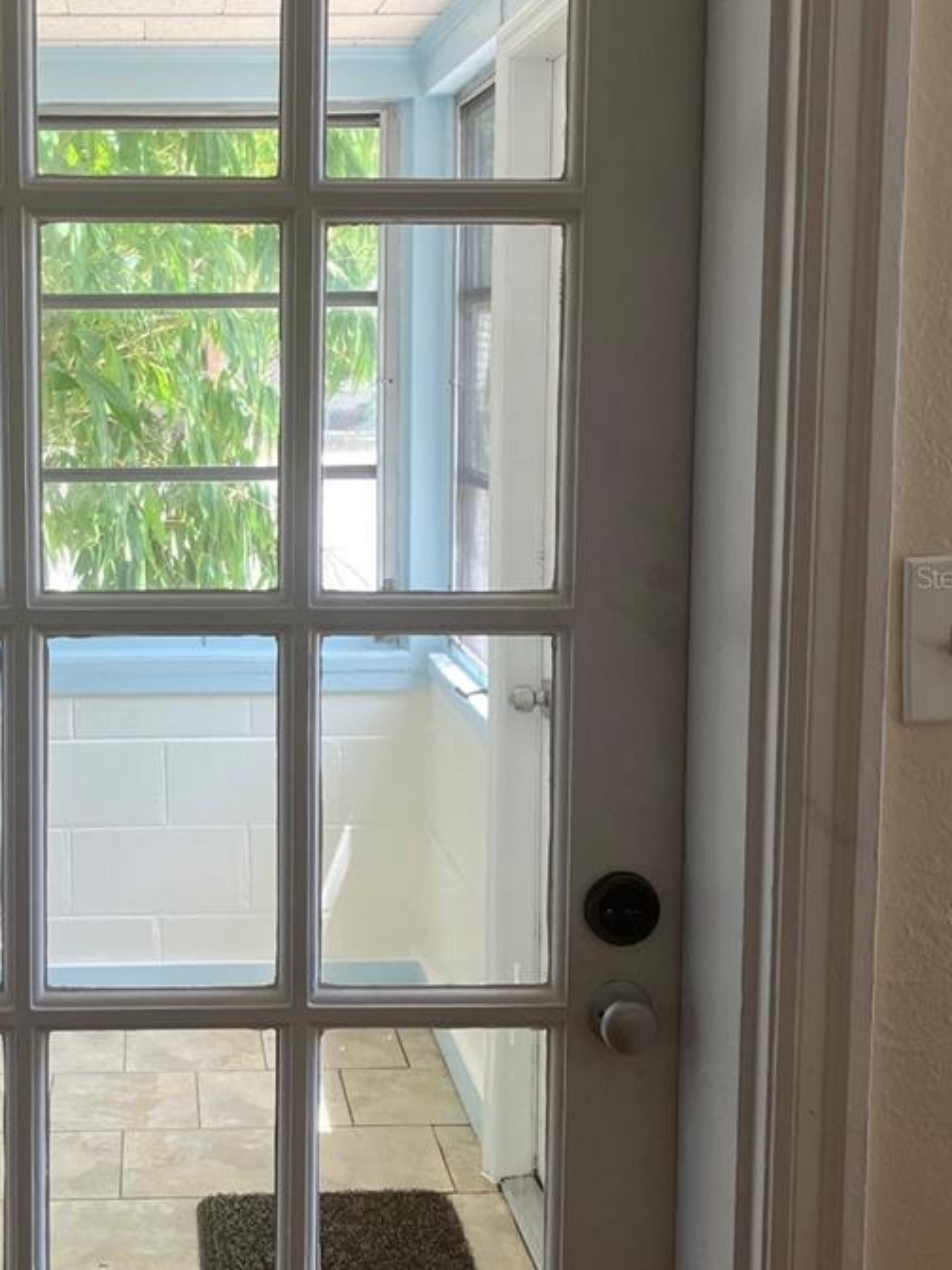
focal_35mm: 50
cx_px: 200
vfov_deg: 38.2
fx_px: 1833
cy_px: 576
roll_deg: +0.2
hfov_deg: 28.5
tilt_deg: -5.8
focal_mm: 3.99
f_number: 1.8
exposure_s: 1/121
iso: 40
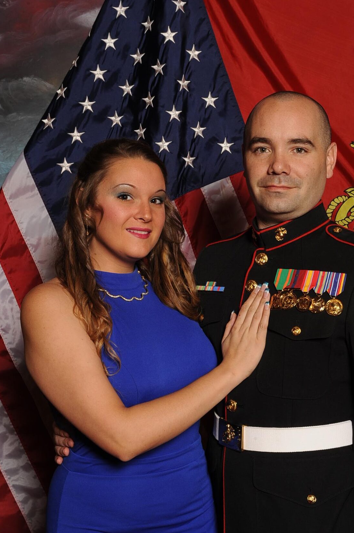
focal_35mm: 62
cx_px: 217
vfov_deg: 32.3
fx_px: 916
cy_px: 311
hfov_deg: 21.8
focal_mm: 50
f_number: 10
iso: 400
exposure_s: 1/160
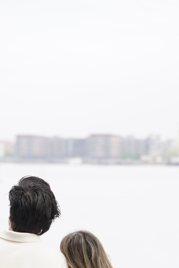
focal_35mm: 190
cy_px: 284
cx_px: 50
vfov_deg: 10.7
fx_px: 1416
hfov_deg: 7.2
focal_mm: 75
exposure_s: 1/1000
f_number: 2.8
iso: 100
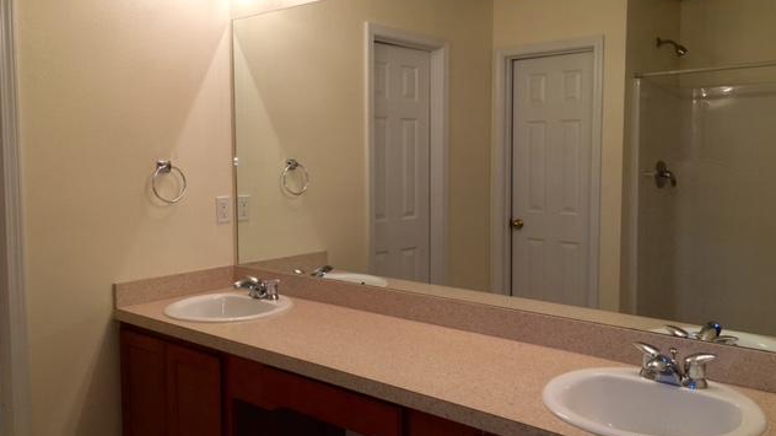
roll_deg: +0.4
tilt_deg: -4.0
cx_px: 386
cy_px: 206
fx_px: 658
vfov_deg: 36.6
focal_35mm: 32
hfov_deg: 61.0
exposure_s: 1/53
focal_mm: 4.15
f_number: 2.2
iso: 25
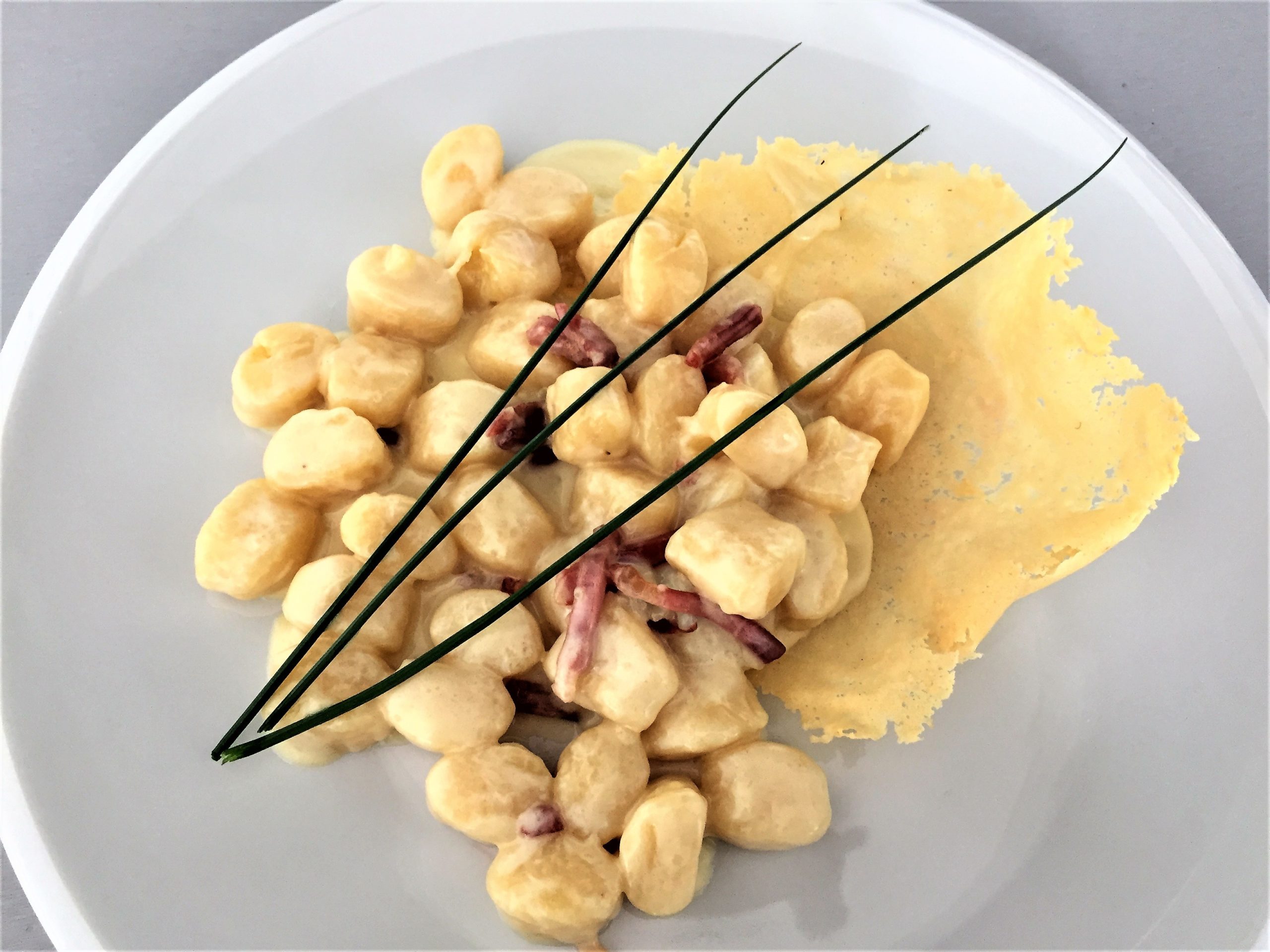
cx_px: 635
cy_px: 476
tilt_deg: -67.4
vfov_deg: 48.2
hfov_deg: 61.7
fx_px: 1064
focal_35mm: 29
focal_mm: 4.15
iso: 125
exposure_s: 1/33
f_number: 2.2
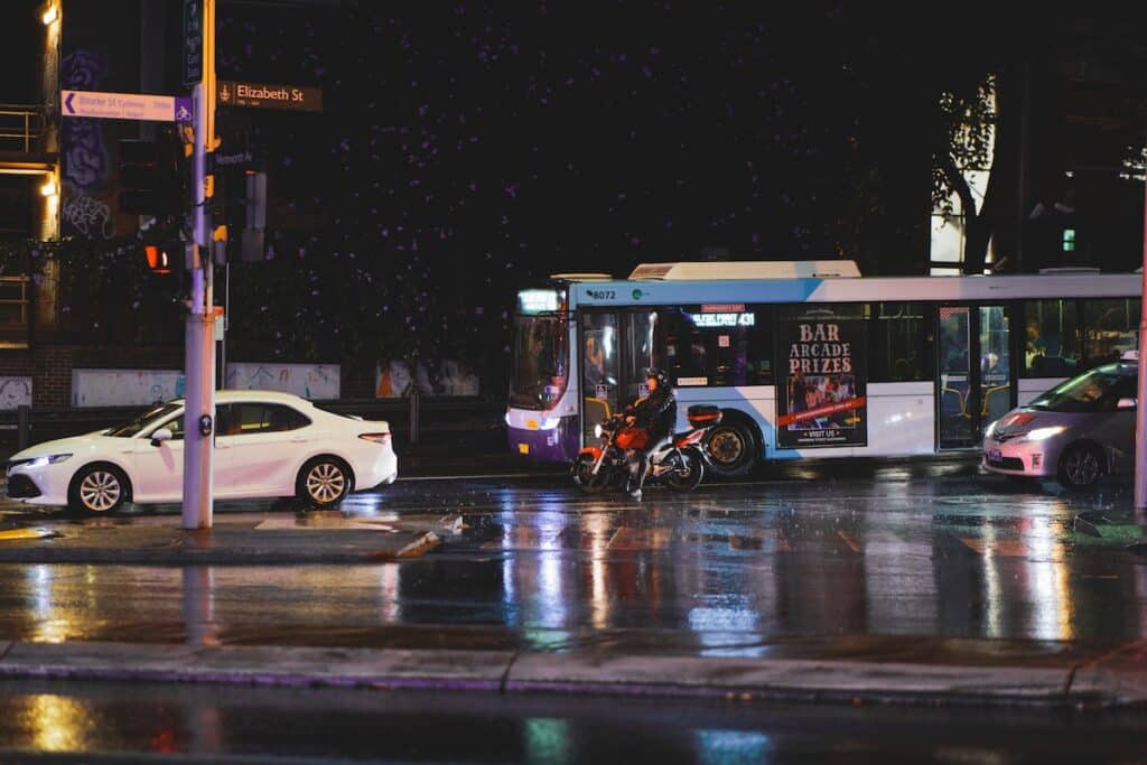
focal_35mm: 85
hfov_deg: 23.9
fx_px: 2708
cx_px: 574
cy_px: 382
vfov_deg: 16.1
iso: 6400
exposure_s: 1/100
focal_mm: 85
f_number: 1.8
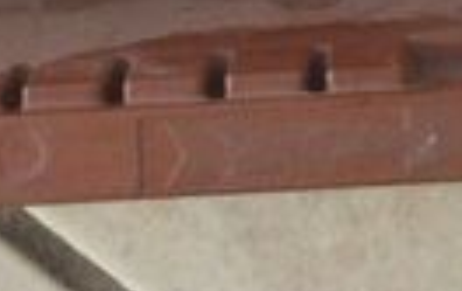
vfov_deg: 4.7
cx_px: 462
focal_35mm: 248
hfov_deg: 8.4
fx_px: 3128
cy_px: -950
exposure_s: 1/100
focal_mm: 3.3
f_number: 2.4
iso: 40
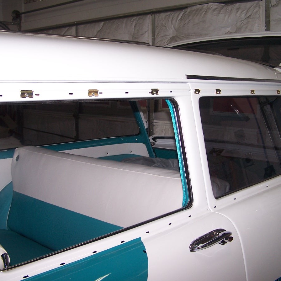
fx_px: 413
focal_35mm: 45
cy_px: 140
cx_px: 150
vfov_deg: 37.6
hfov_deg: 37.5
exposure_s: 1/60
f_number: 2.8
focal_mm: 6.3
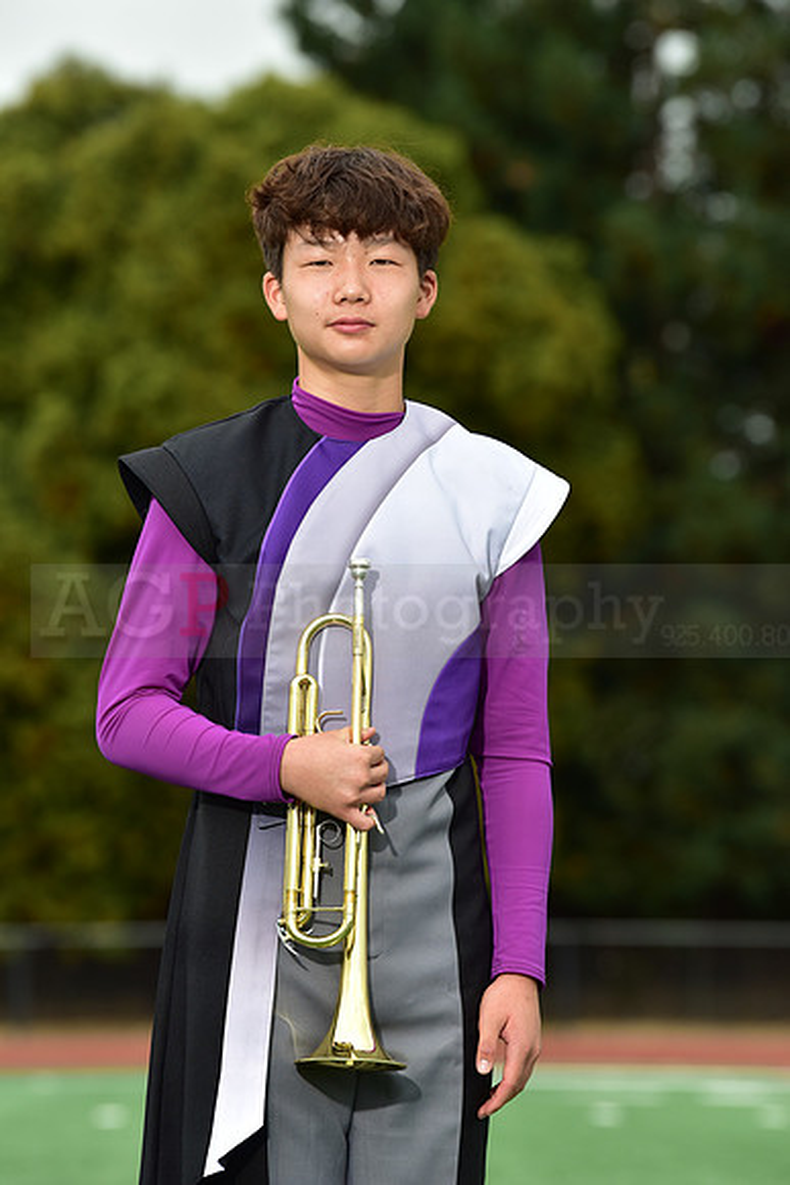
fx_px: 5921
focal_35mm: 180
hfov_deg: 7.6
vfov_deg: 11.4
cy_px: 592
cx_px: 395
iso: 500
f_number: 5
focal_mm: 180
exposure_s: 1/250
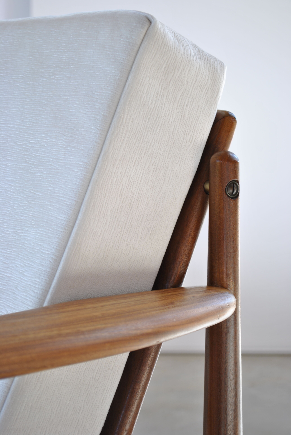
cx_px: 146
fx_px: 997
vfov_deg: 24.6
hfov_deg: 16.6
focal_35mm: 82
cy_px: 218
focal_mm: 55
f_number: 5.6
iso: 100
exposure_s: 1/20
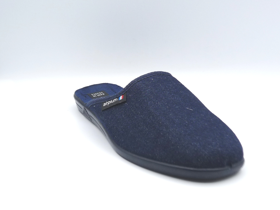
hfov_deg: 39.7
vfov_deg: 30.3
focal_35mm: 48
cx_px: 140
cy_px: 105
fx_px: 388
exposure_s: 1/200
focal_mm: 4.8
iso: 100
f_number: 4
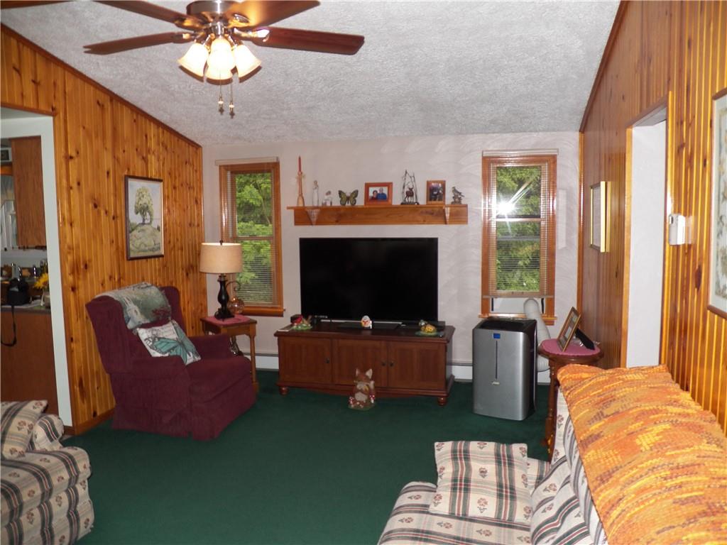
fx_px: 588
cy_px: 272
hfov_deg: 63.4
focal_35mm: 28
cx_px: 364
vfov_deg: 49.7
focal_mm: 4.9
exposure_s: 1/125
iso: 125
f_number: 2.8
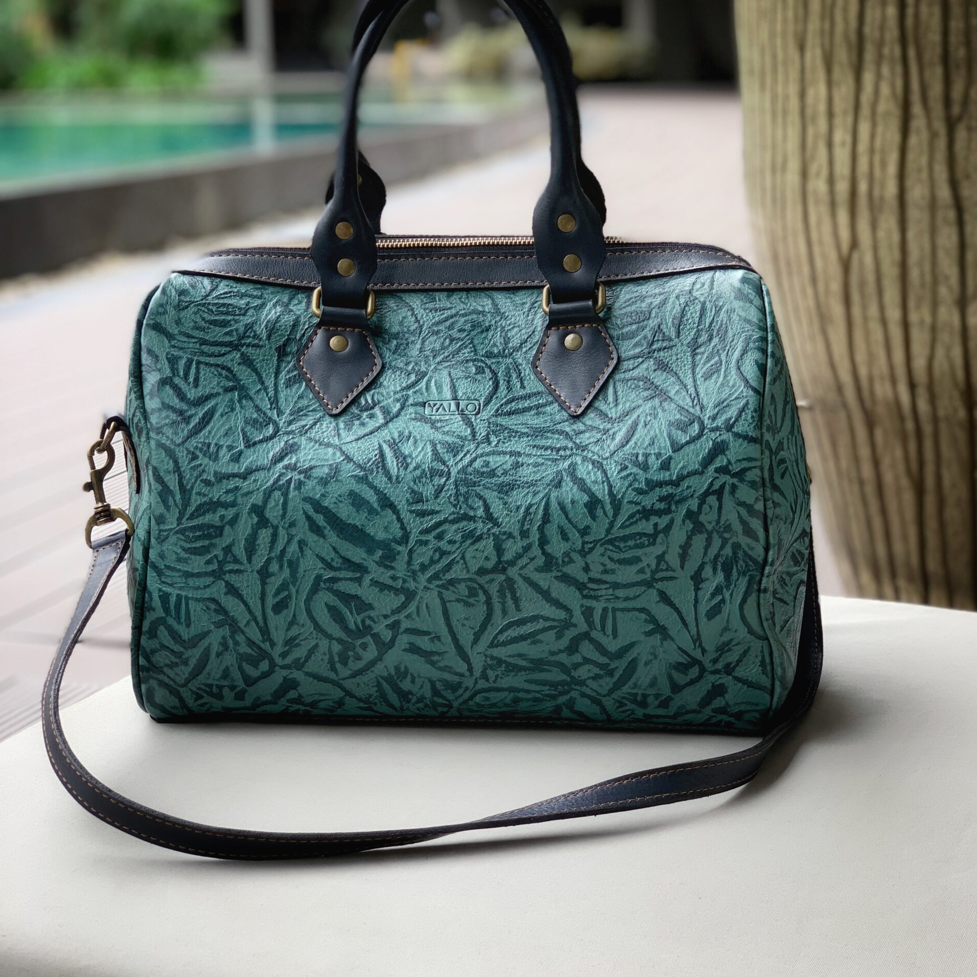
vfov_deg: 27.7
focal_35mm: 62
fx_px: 1980
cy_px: 404
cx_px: 492
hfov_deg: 27.7
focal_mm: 6
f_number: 2.4
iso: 25
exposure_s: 1/122
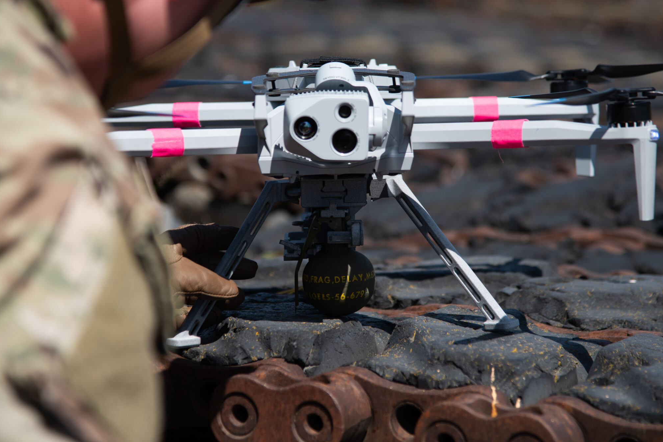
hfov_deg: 13.4
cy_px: 191
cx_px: 335
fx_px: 2818
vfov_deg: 9.0
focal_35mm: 153
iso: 72
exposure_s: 1/800
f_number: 4
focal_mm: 120
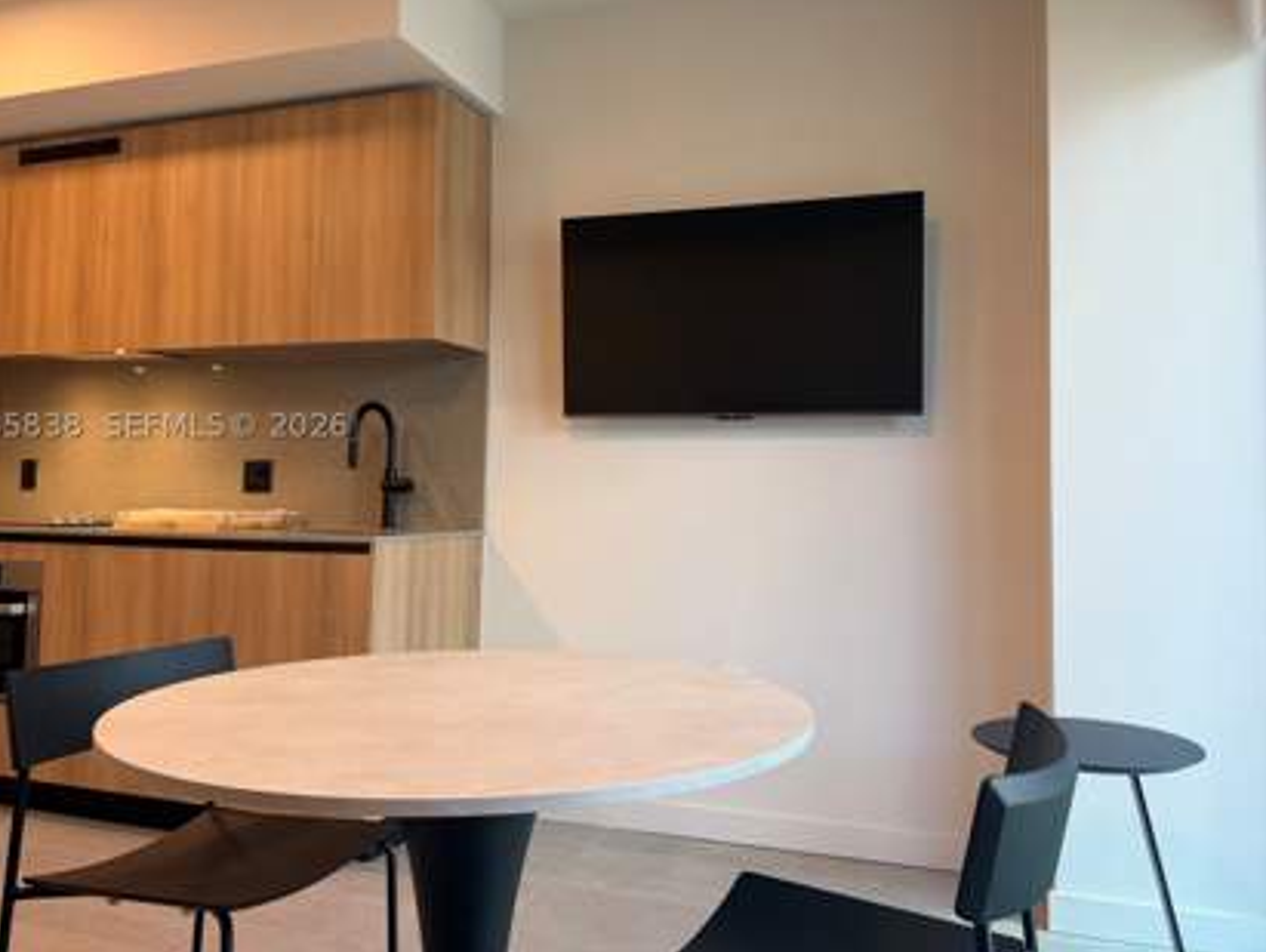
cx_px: 631
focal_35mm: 28
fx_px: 1025
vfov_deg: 49.7
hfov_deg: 63.4
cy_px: 425
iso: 160
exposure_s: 1/120
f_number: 1.78
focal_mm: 6.76
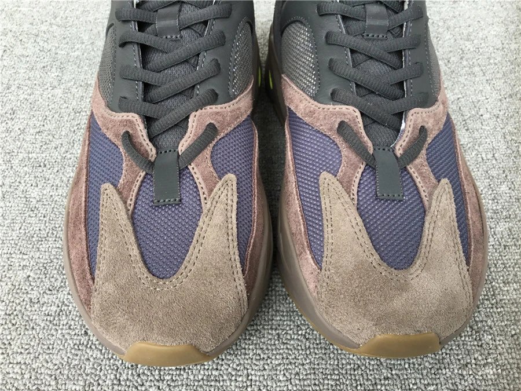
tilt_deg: -49.1
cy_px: 196
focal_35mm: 31
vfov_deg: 45.4
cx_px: 260
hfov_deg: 58.4
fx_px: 467
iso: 32
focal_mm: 3.3
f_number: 2.4
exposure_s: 1/50
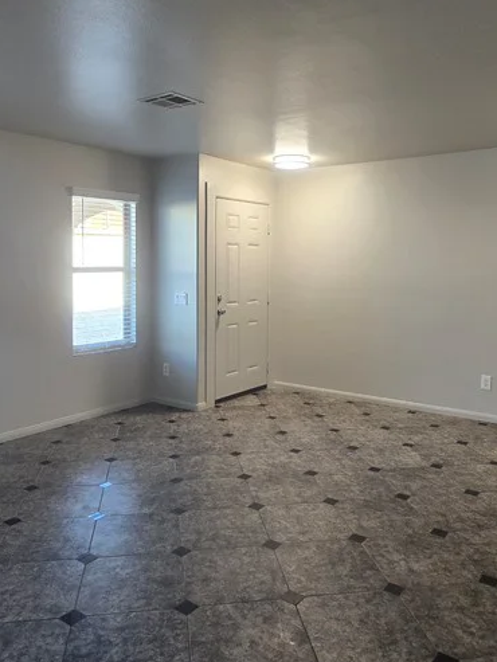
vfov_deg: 64.8
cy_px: 269
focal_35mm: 27
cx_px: 250
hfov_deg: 51.4
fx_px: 517
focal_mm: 2.2
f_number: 2.2
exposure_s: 1/60
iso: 160
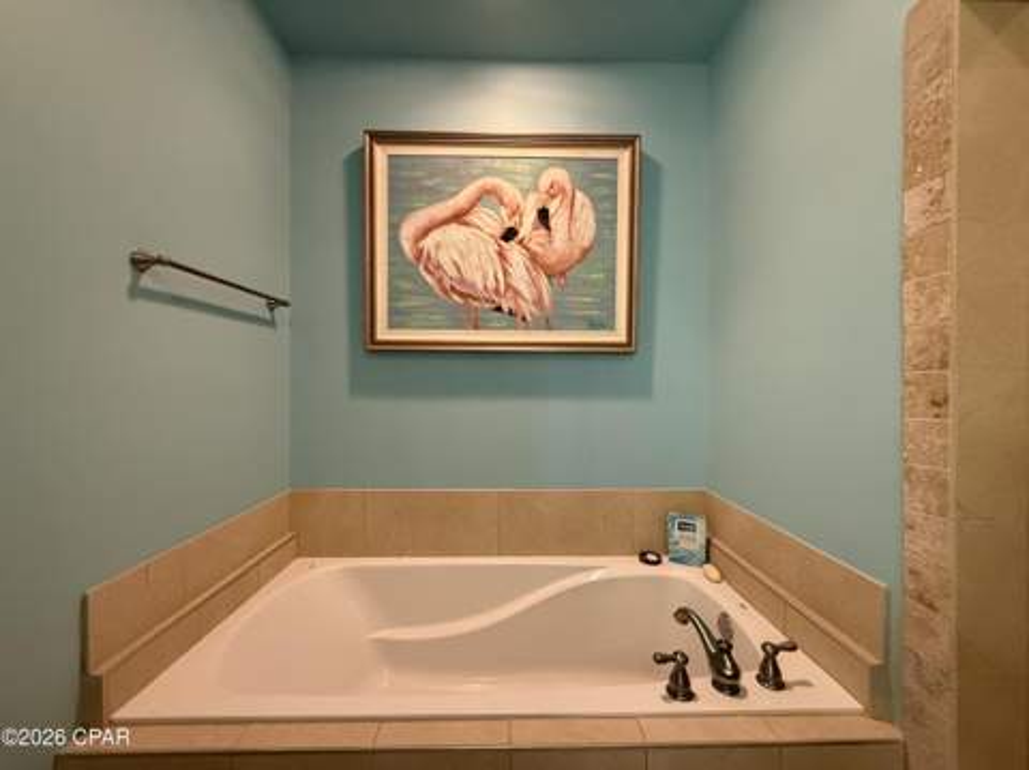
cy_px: 385
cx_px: 514
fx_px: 416
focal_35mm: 14
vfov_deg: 85.6
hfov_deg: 102.1
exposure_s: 1/60
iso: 500
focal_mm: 2.22
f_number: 2.2
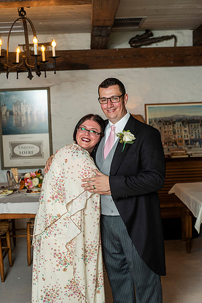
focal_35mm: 50
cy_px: 152
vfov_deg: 39.6
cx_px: 101
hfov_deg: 27.0
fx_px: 421
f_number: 4
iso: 500
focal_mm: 50
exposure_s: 1/80
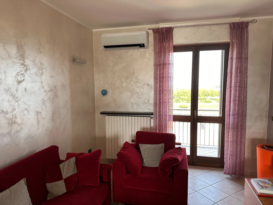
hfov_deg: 71.6
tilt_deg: -5.6
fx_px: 189
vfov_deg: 56.8
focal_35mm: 24
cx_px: 136
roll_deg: +0.3
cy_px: 102
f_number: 1.78
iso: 160
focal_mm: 6.86
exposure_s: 1/121
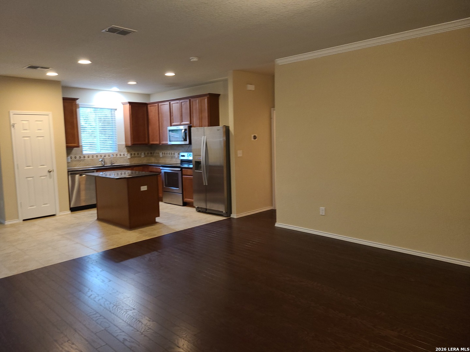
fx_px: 353
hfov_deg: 67.3
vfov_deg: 53.1
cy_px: 176
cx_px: 235
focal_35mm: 26
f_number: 1.8
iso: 125
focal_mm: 5.4
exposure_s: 1/20
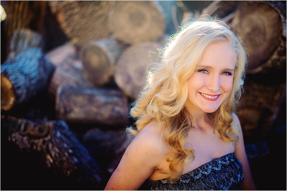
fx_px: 399
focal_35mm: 50
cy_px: 96
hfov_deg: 39.6
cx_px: 144
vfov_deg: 27.0
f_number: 2
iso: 200
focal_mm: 50
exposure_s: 1/1250
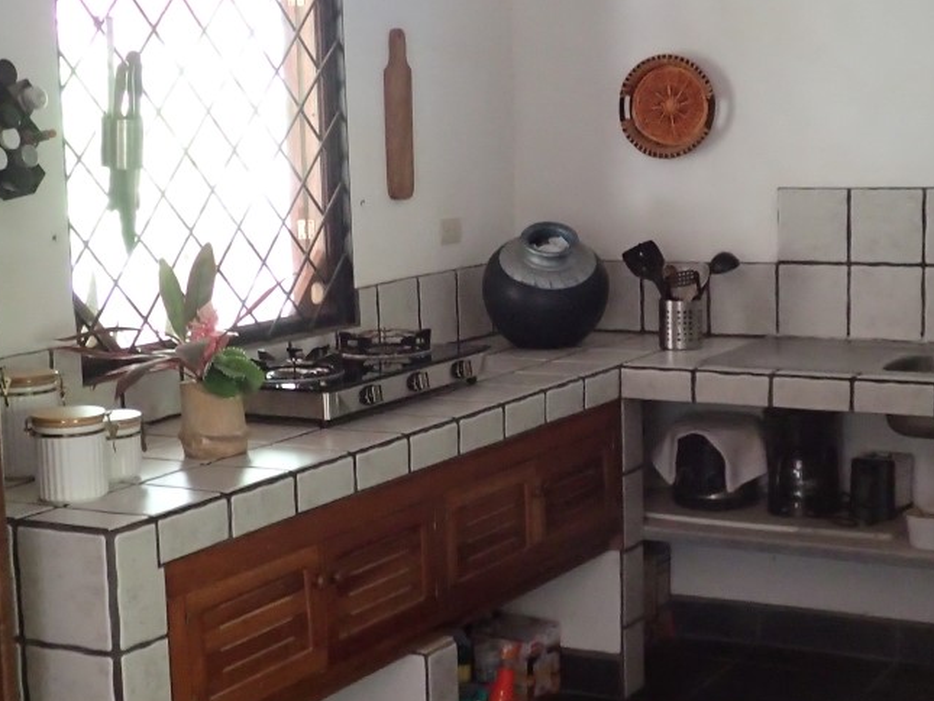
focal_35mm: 67
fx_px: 1808
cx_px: 513
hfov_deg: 28.9
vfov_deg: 21.9
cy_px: 387
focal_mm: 5.5
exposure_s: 1/30
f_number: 2.3
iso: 500
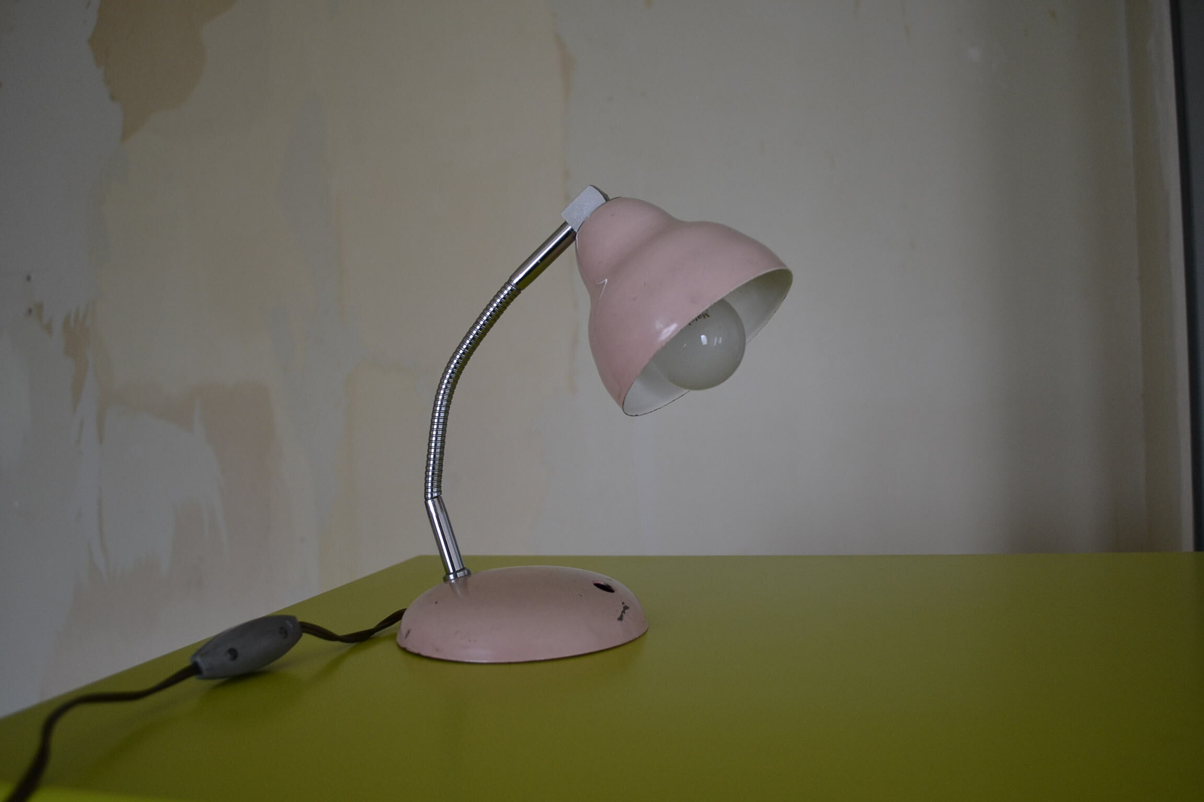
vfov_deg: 43.6
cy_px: 401
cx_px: 602
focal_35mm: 30
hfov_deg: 61.9
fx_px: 1003
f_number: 3.8
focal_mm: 20
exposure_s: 1/60
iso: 640
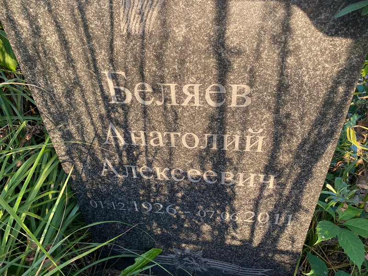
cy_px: 138
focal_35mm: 26
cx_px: 184
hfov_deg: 67.3
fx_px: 276
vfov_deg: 53.1
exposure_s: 1/121
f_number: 1.8
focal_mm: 4.25
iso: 32
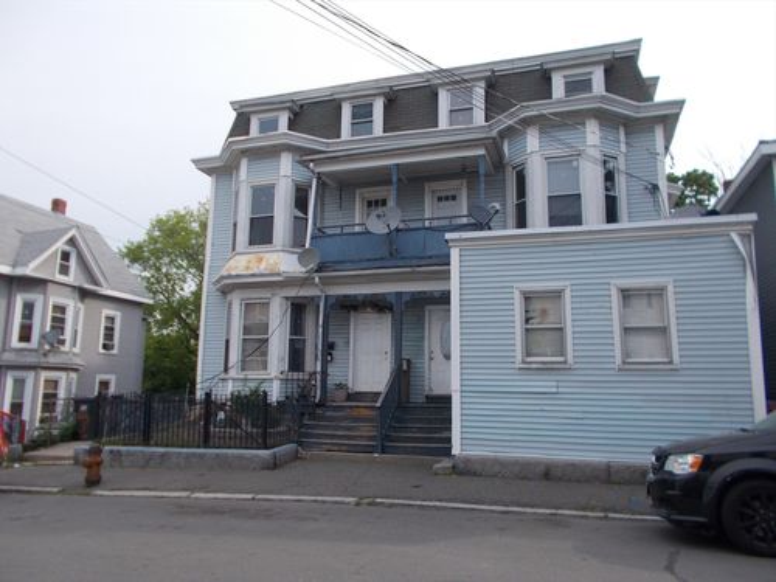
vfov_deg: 53.1
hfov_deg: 67.3
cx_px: 388
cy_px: 291
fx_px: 583
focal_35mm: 26
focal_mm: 4.6
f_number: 8
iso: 80
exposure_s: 1/100
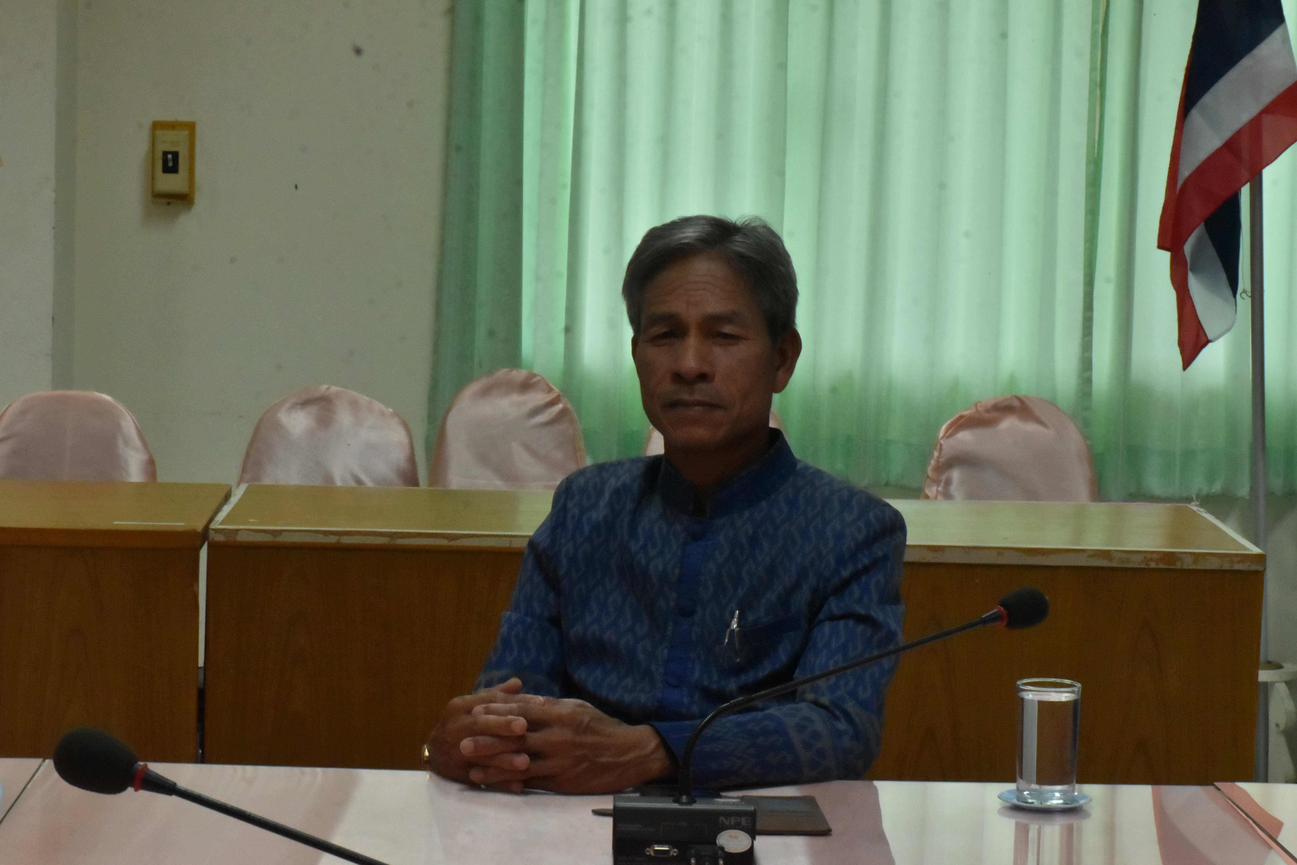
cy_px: 432
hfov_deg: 19.5
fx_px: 3783
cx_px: 648
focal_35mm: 105
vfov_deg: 13.0
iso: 3200
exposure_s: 1/50
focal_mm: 70
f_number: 20
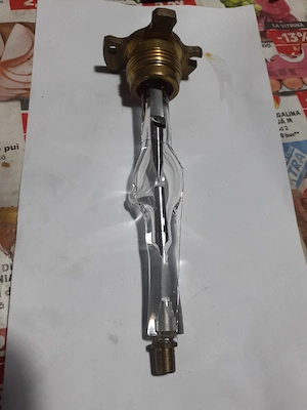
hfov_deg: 51.4
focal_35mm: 27
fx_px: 319
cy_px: 205
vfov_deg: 65.3
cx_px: 154
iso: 80
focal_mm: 3.6
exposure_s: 1/50
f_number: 1.9
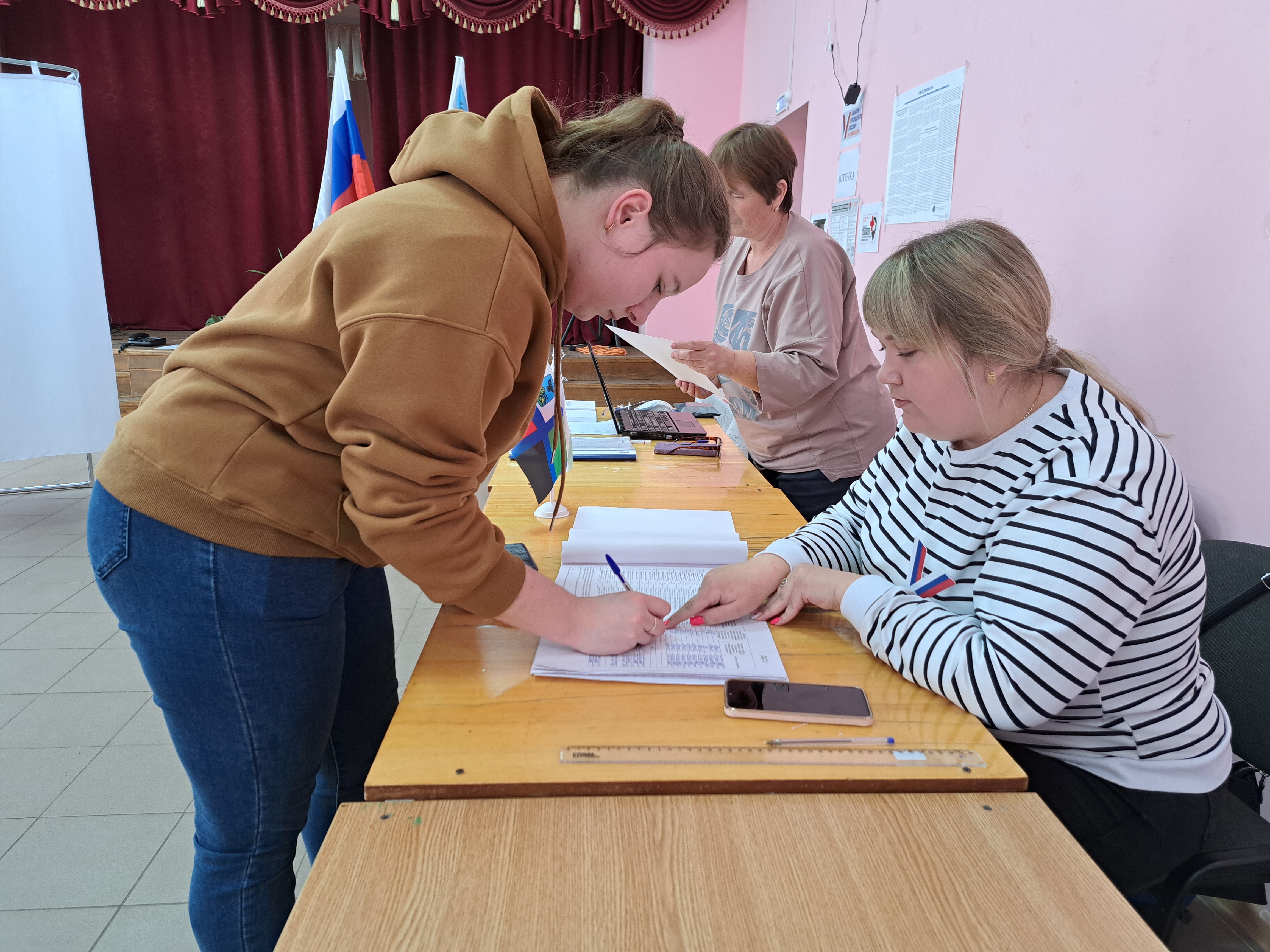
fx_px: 881
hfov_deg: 71.6
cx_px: 635
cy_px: 476
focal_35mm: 24
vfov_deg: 56.8
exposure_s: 1/50
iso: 100
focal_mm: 5.23
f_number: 1.8
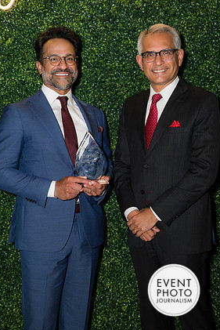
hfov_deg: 21.9
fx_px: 568
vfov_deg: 32.4
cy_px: 165
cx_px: 108
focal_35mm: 62
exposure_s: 1/160
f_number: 5
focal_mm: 58
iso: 800
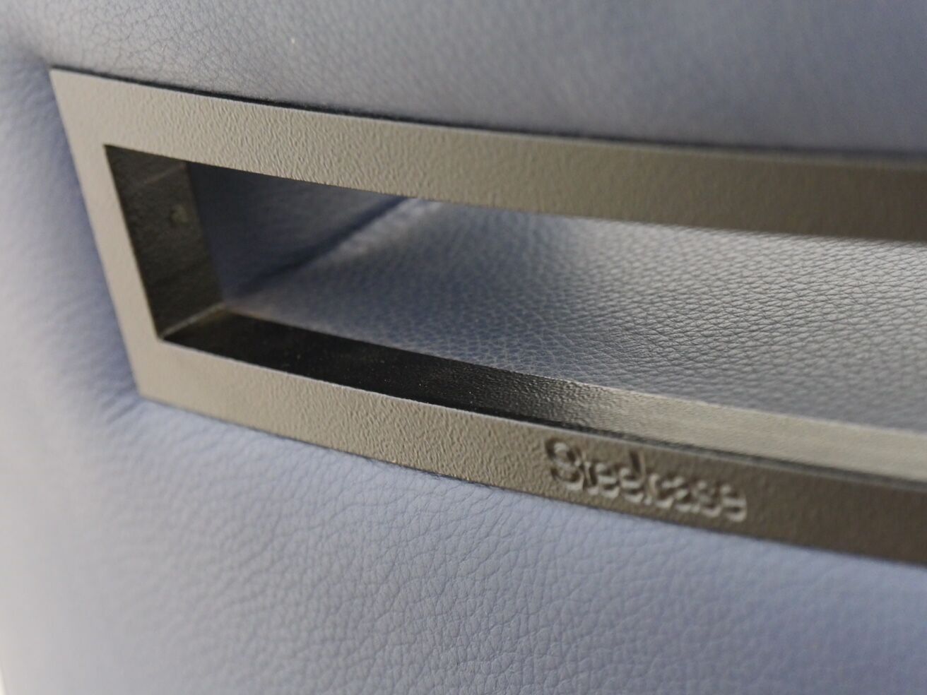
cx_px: 464
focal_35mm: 130
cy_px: 348
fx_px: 3481
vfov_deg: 11.4
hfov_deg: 15.2
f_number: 5.3
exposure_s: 1/25
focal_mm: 65
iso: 3200
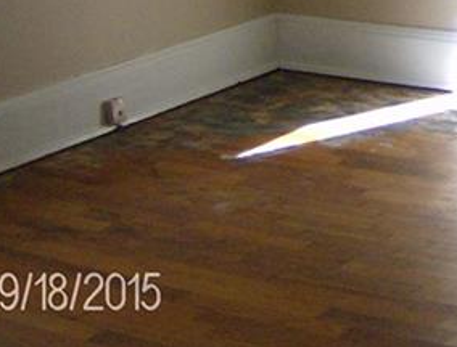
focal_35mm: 128
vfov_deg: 11.2
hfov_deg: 14.3
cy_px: -185
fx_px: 1698
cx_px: 691
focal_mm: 6
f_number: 2.8
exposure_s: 1/64
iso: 179
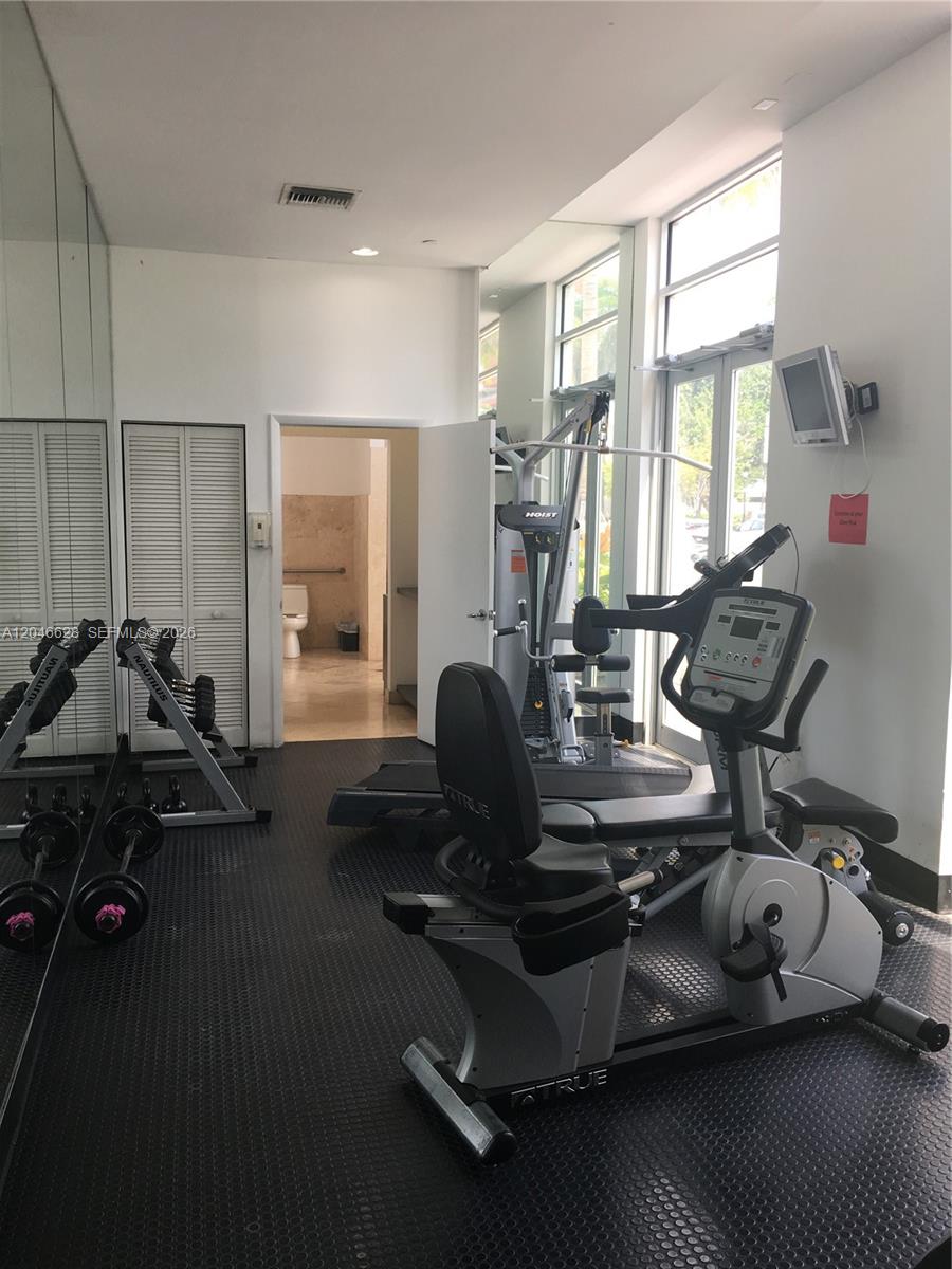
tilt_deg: -6.5
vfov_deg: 61.7
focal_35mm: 29
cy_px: 634
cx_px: 476
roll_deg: -1.9
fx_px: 1063
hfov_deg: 48.2
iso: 25
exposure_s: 1/40
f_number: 2.2
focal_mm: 4.15
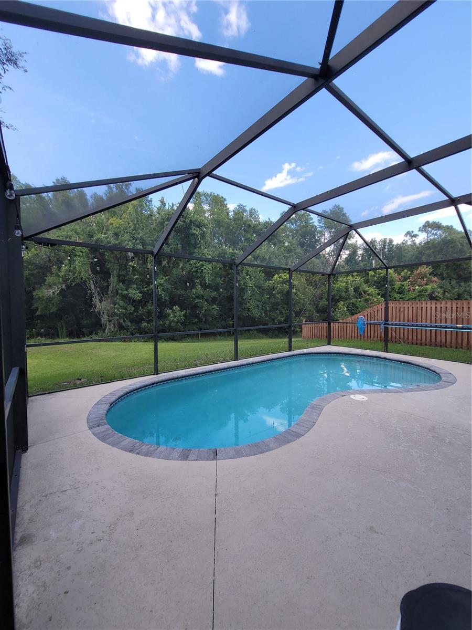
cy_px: 315
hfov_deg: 89.9
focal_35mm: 13
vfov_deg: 106.2
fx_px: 236
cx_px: 236
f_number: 2.2
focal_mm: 2.2
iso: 64
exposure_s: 1/308
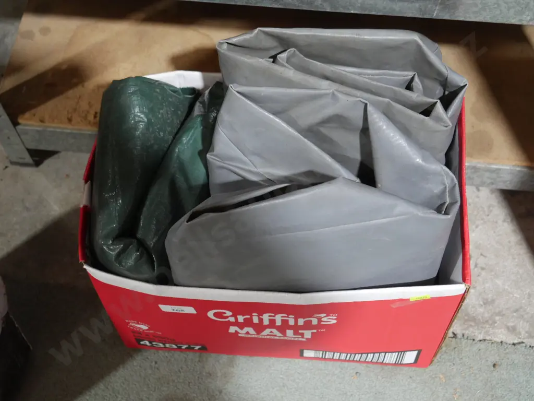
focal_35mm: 50
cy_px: 200
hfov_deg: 38.2
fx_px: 771
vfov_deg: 29.1
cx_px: 267
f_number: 5.3
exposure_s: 1/60
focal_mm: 25
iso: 2000
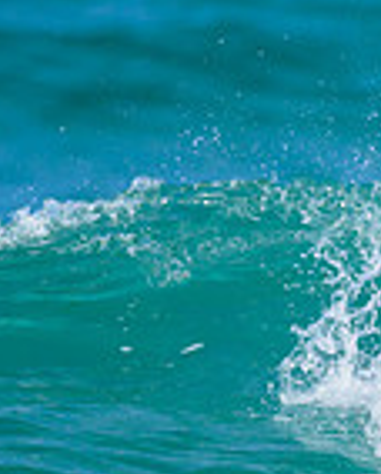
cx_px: 672
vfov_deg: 0.5
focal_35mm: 3556
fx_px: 50015
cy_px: 403
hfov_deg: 0.4
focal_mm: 800
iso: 360
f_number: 6.3
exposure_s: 1/2000
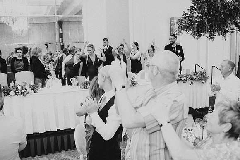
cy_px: 80
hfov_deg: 54.4
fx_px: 233
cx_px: 120
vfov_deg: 37.9
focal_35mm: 35
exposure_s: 1/125
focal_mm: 35
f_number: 2.8
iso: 1600
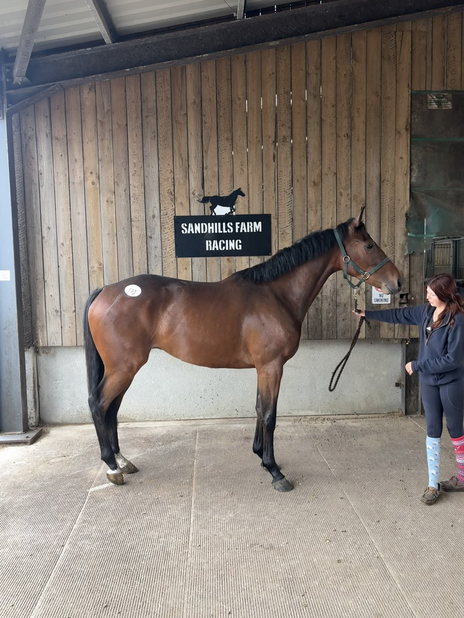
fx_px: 465
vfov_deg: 67.3
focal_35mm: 26
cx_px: 232
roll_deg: +0.5
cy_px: 309
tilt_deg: -3.6
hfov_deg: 53.1
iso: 80
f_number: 1.6
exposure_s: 1/122
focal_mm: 5.96
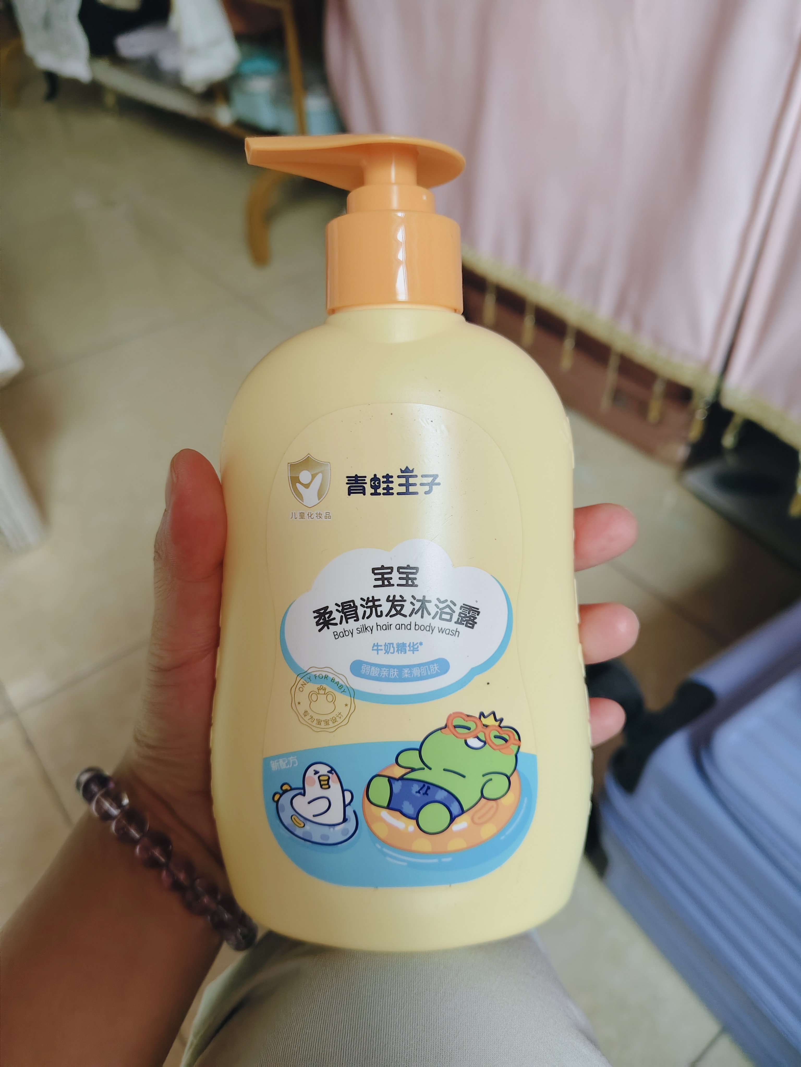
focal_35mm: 23
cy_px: 534
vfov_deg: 73.9
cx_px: 400
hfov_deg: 58.9
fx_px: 710
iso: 770
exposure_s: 1/100
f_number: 1.88
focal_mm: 5.56
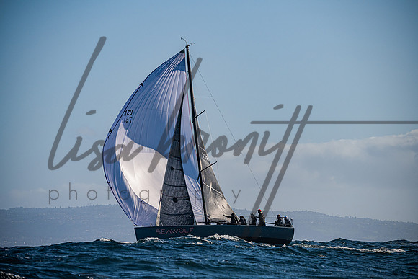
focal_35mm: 220
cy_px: 140
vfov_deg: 6.2
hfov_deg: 9.4
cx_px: 209
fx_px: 2555
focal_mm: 220
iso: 320
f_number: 6.3
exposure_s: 1/5000
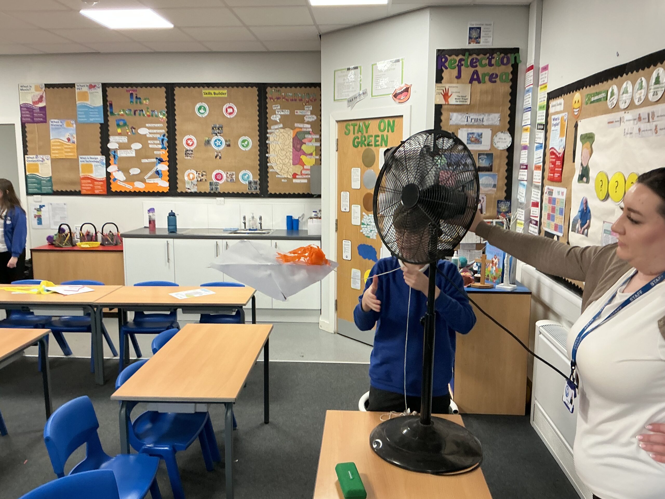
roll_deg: -0.2
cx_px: 332
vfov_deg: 48.2
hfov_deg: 61.7
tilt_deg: -8.8
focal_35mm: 29
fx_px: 557
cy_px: 250
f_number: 1.8
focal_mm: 3
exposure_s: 1/60
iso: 100
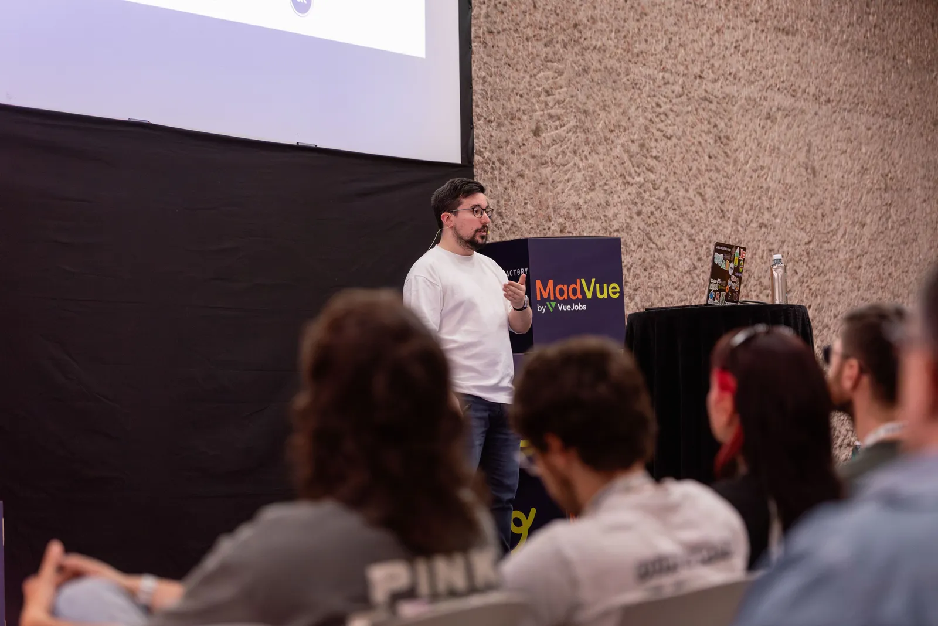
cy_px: 313
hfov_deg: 22.6
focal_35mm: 90
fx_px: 2346
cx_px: 469
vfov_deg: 15.2
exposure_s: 1/160
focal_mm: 90
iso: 2200
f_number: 2.8
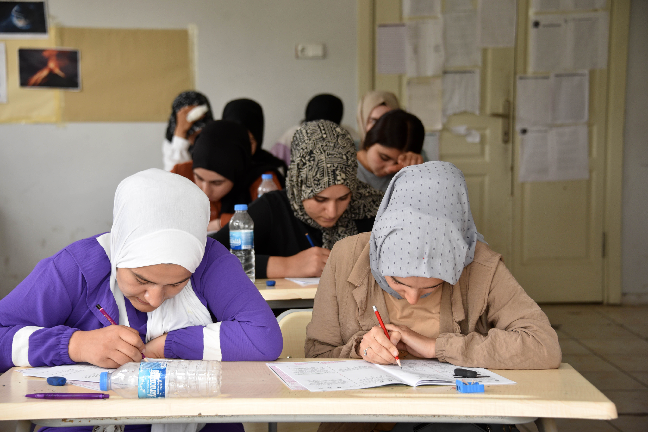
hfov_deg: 26.0
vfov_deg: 17.5
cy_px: 216
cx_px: 324
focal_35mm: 78
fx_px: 1404
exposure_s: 1/125
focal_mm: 78
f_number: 5.6
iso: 720
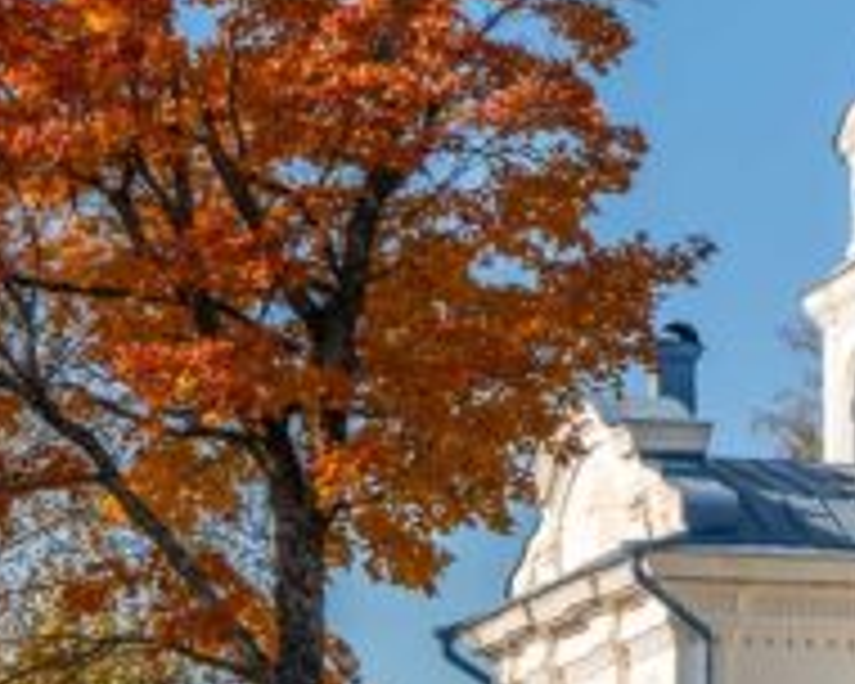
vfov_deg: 9.2
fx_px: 4226
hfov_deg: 11.5
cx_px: 810
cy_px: 448
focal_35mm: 167
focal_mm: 22
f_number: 5
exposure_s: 1/640
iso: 100
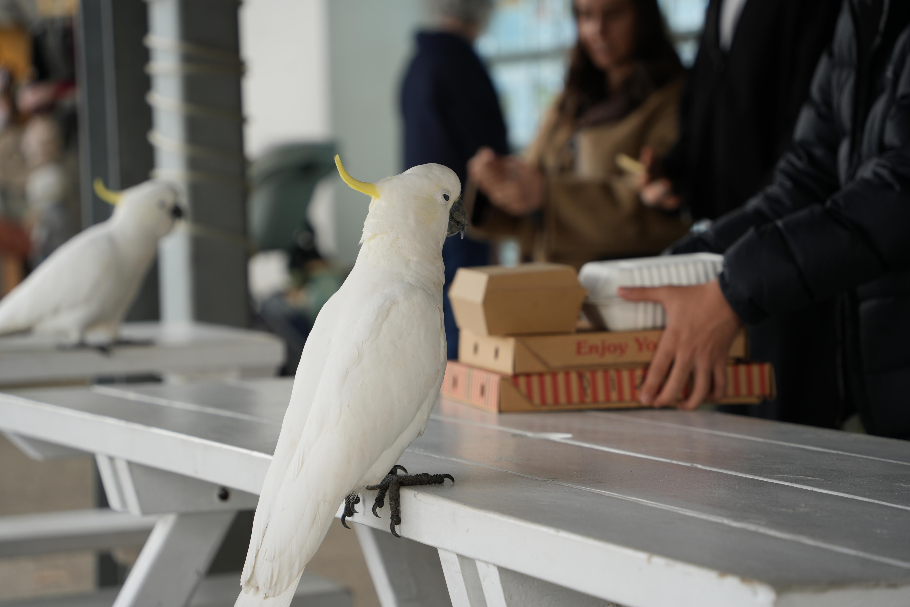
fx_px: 2957
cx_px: 455
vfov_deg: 11.7
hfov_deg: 17.5
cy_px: 304
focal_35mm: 117
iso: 160
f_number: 5
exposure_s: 1/100
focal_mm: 117
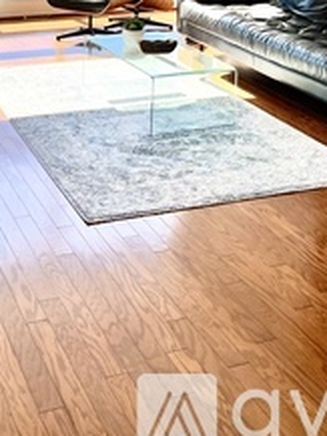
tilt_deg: -6.6
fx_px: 755
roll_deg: -0.2
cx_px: 85
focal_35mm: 60
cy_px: -48
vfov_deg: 29.0
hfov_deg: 24.2
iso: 50
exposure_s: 1/459
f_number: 1.6
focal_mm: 5.1
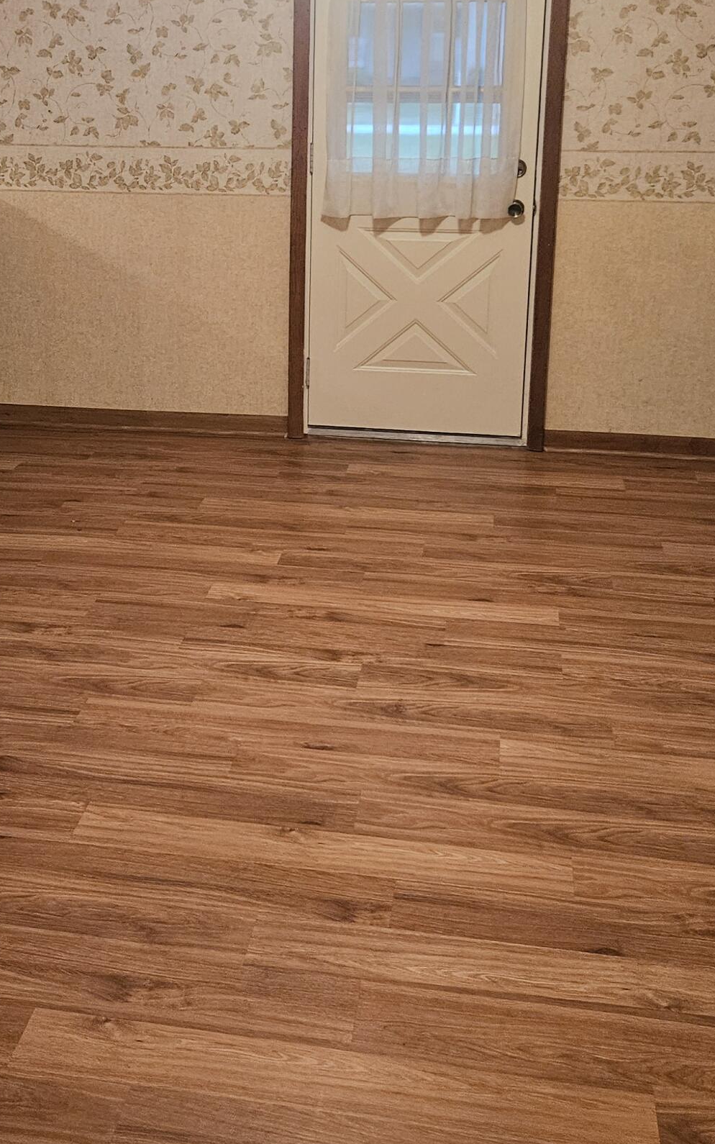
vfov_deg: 42.9
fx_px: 1434
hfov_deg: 27.8
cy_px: 376
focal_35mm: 46
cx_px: 228
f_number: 1.8
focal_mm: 5.4
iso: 640
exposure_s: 1/120
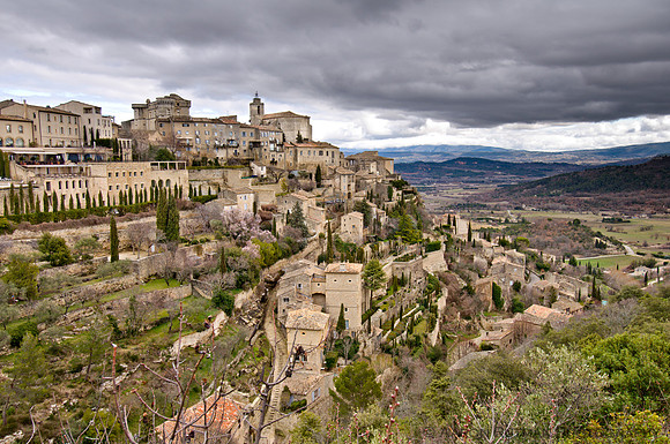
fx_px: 530
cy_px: 222
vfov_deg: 45.5
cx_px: 335
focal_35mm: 28
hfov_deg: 64.6
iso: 200
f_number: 8
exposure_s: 1/200
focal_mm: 19
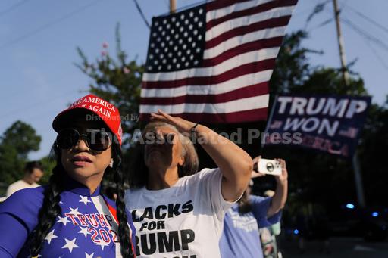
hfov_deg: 55.8
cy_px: 129
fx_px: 366
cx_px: 194
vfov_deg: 38.9
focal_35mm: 34
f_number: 2.8
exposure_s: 1/32000
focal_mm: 34
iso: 1250
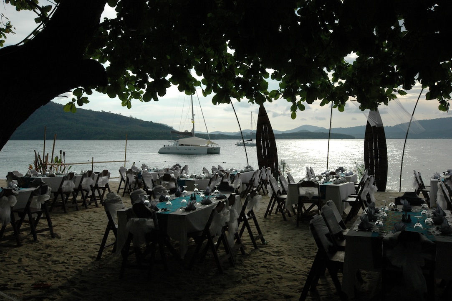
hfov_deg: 53.2
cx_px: 226
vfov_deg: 36.8
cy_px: 150
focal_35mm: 36
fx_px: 452
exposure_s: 1/500
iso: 400
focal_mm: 24
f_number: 11
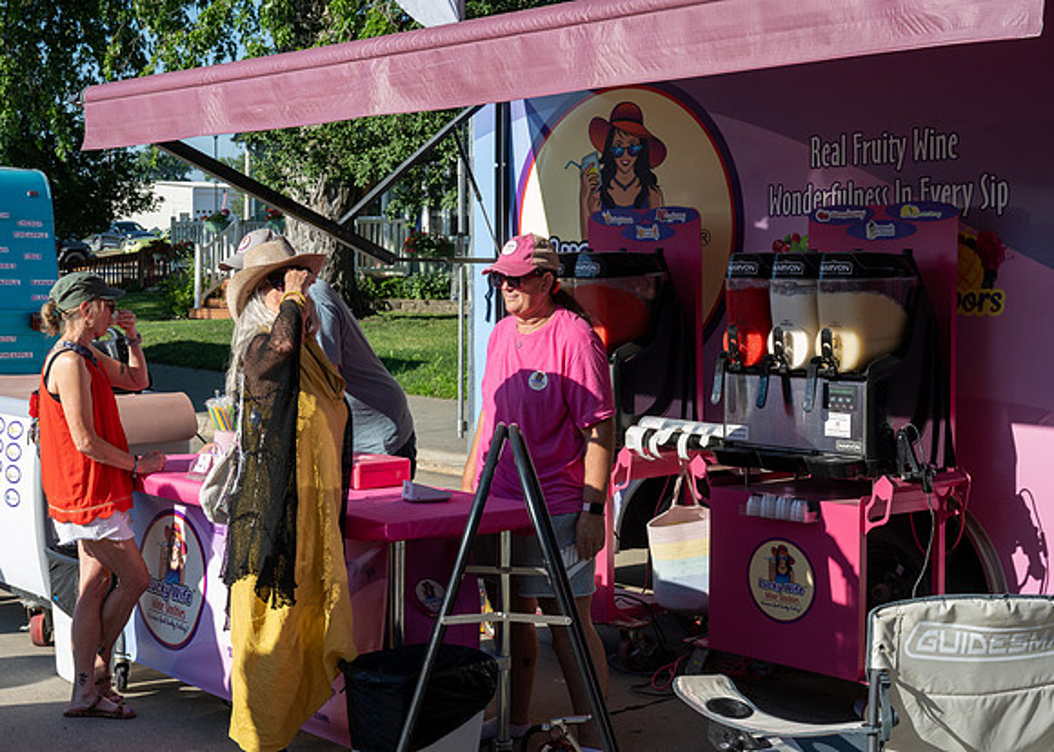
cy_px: 300
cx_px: 396
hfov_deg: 36.2
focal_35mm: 54
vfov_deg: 26.3
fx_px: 1605
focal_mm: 42
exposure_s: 1/200
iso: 200
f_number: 9
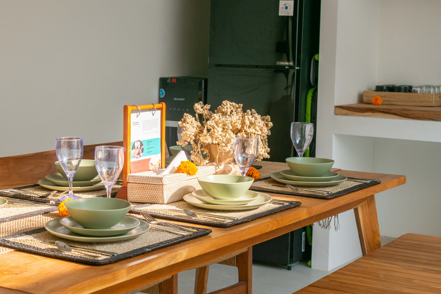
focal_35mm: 71
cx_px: 148
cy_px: 136
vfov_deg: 19.2
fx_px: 870
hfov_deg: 28.3
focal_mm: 50
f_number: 8
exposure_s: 1/500
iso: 100
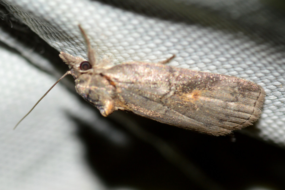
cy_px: 95
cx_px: 142
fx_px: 1187
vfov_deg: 9.1
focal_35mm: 150
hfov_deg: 13.7
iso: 200
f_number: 18
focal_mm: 100
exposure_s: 1/200
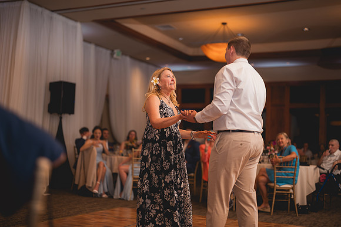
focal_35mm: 50
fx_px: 474
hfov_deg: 39.6
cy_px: 114
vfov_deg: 27.0
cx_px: 170
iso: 125
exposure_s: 1/250
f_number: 1.2
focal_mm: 50
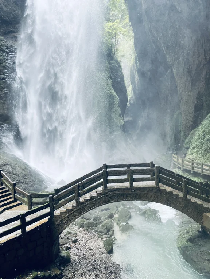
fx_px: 210
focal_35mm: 26
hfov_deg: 53.1
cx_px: 105
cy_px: 140
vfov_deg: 67.3
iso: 64
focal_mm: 4.2
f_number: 1.6
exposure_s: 1/121
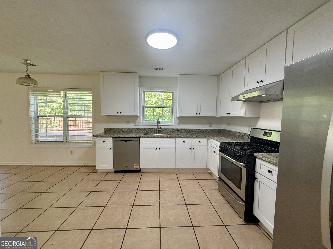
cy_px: 124
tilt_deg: -2.5
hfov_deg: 102.1
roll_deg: -0.9
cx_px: 166
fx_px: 135
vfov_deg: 85.7
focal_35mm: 14
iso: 200
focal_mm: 2.22
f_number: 2.2
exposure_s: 1/120
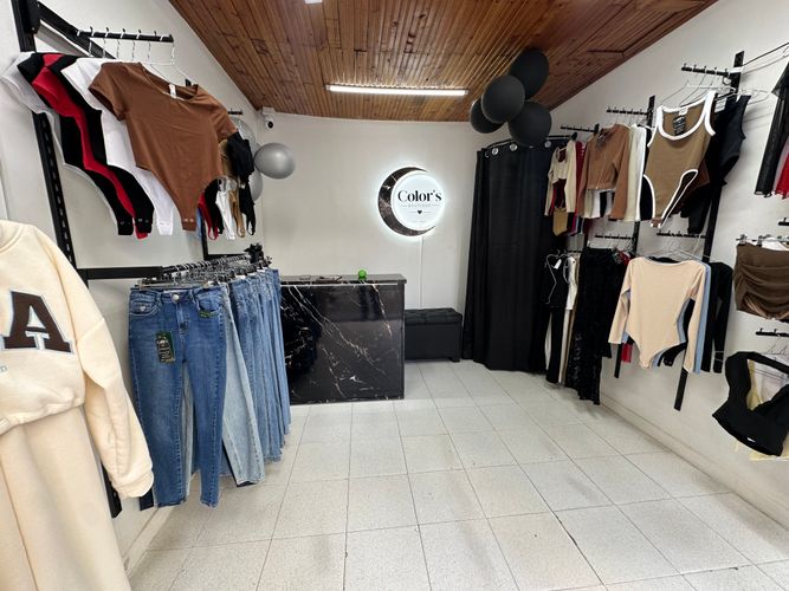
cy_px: 296
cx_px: 394
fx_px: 319
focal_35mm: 14
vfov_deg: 85.7
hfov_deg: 102.1
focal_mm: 2.22
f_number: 2.2
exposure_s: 1/120
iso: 80
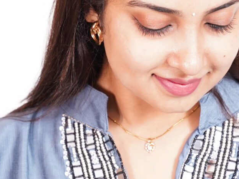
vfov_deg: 7.7
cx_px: 140
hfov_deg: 10.3
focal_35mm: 193
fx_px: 1330
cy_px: 104
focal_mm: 48.7
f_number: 4
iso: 640
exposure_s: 1/50
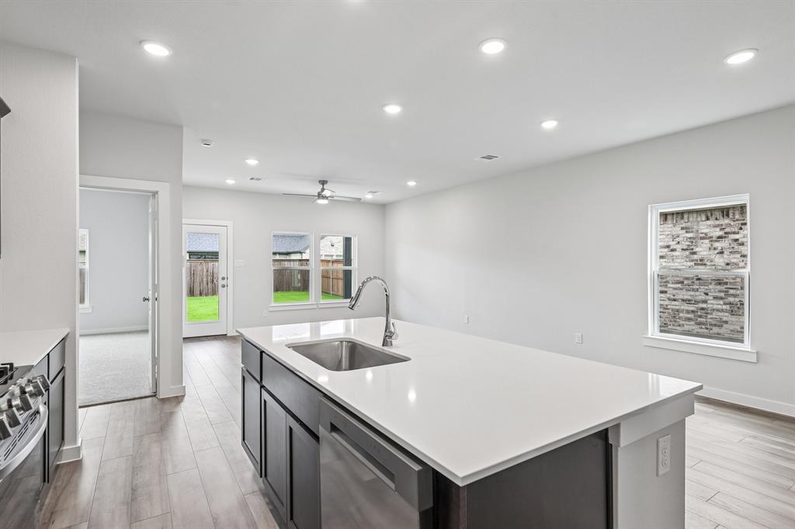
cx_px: 398
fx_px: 386
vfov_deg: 68.8
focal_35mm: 18
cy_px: 264
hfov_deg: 91.6
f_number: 8
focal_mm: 17.5
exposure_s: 1/30
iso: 400
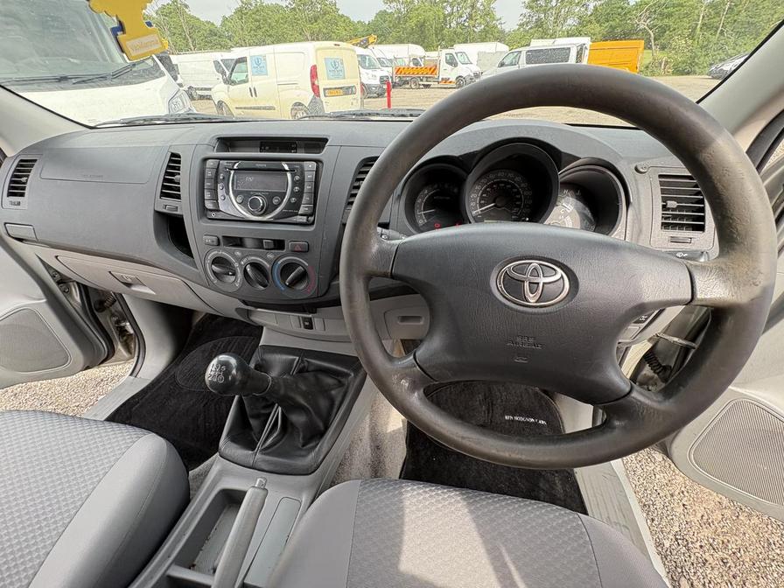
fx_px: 317
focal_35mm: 14
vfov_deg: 85.7
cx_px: 392
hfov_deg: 102.1
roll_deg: +1.0
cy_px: 294
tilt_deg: -30.8
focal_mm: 2.22
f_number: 2.2
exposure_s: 1/113
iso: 80
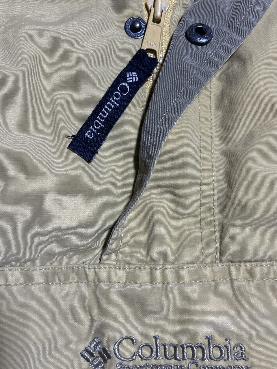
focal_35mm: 33
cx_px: 140
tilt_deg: -55.7
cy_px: 179
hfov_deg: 42.9
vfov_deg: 55.3
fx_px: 352
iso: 64
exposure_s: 1/100
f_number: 1.6
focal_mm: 4.2
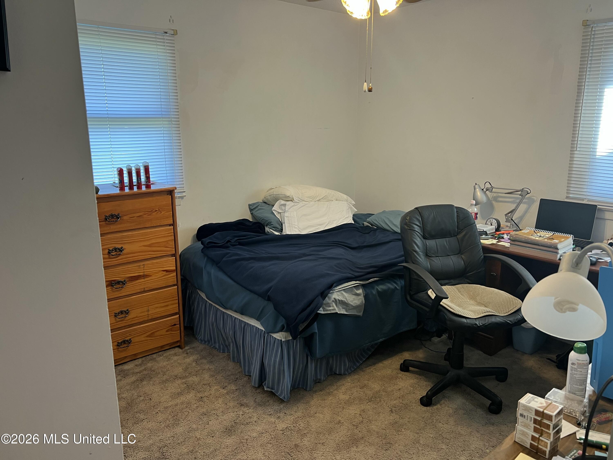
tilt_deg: -13.5
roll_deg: +0.4
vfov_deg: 53.1
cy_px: 230
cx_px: 306
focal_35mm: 26
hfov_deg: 67.3
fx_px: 460
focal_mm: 5.7
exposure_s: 1/60
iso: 80
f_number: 1.5
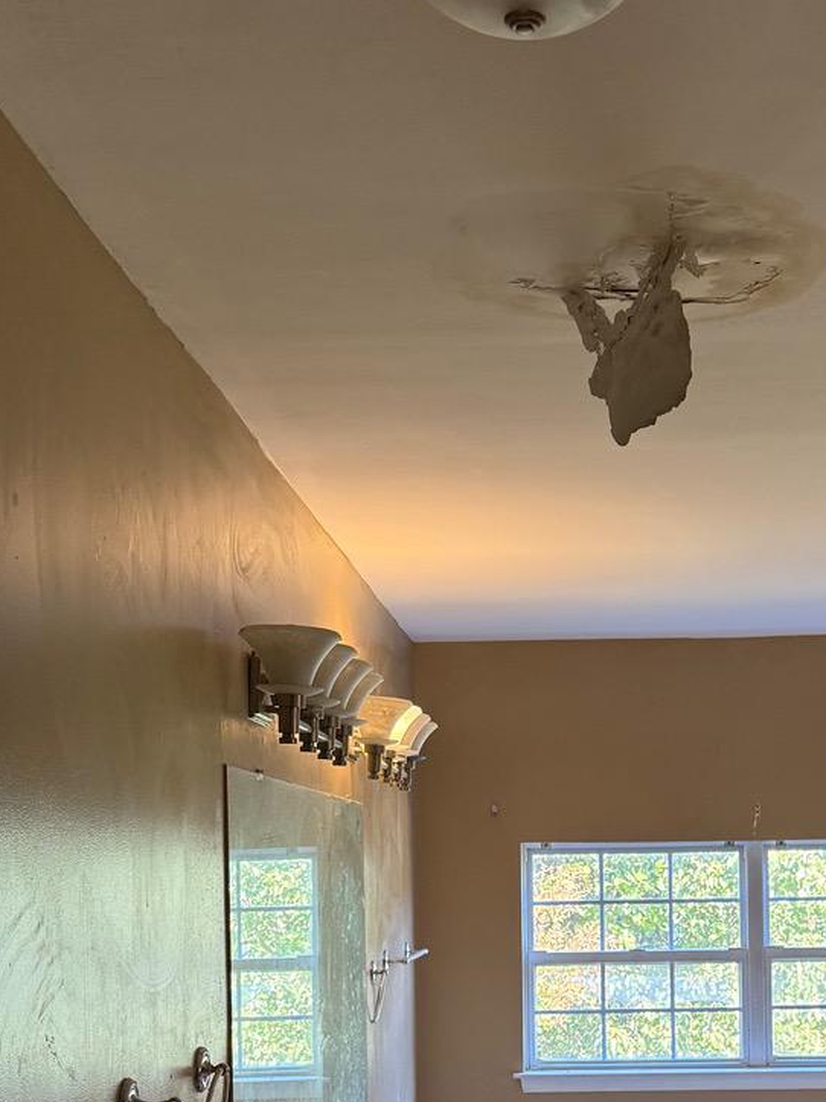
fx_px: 1623
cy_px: 866
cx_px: 579
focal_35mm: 51
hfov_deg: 28.3
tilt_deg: -0.9
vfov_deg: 36.4
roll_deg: +0.9
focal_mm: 6.76
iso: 200
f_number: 1.78
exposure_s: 1/76
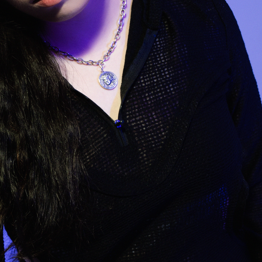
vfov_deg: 11.8
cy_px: 245
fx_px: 1259
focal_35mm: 147
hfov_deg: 11.9
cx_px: 109
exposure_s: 1/125
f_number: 8
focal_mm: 48
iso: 250
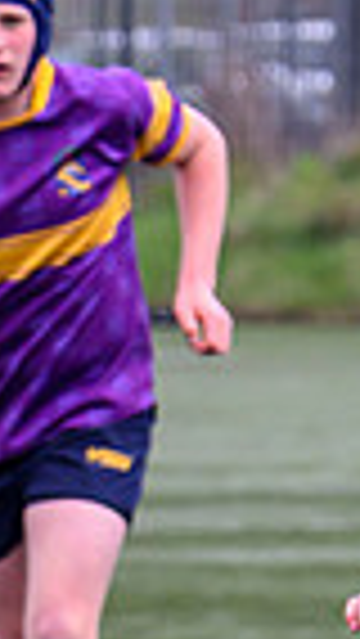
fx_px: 10696
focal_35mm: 631
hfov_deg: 1.9
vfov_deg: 3.4
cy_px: 869
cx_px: -686
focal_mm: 104
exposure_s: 1/1600
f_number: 4
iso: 1000
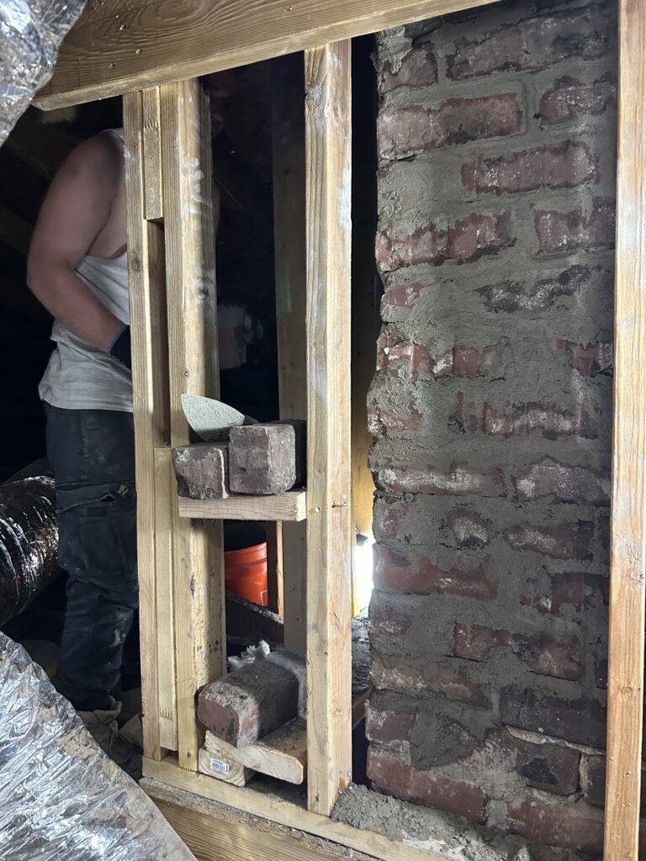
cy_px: 430
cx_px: 323
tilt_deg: -4.4
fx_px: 647
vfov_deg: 67.3
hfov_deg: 53.1
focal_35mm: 26
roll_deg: -0.3
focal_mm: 5.7
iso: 320
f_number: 1.5
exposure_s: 1/60
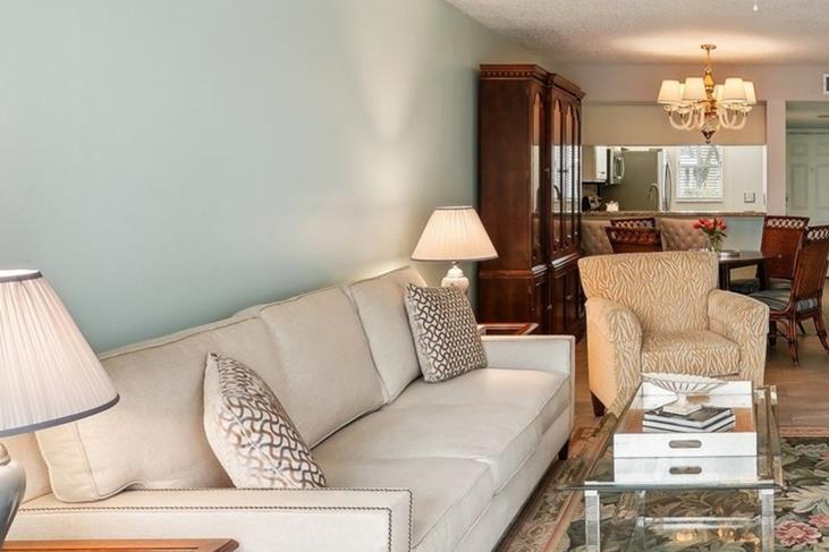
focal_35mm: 35
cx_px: 771
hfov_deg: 47.8
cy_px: 203
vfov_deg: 37.6
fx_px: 806
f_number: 8
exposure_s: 1/20
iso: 400
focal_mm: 16
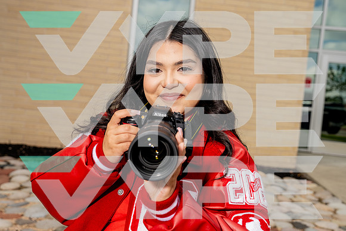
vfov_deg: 25.6
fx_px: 509
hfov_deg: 37.6
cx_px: 174
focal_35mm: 53
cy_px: 113
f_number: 5.6
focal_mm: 47
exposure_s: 1/640
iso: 100
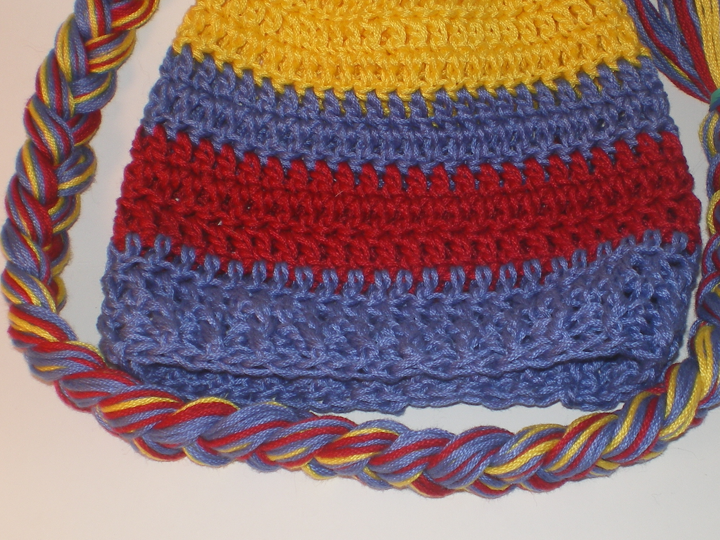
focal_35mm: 59
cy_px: 180
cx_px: 402
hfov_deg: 32.7
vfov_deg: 24.7
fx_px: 1227
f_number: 4.6
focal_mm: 6.3
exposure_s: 1/30
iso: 64
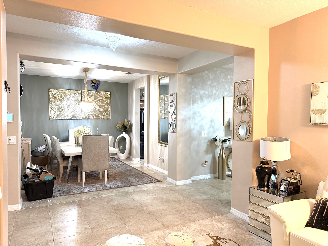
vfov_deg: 56.8
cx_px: 164
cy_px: 123
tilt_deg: -1.1
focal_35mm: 24
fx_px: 227
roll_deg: -0.2
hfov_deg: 71.6
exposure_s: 1/60
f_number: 1.78
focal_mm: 6.76
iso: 250
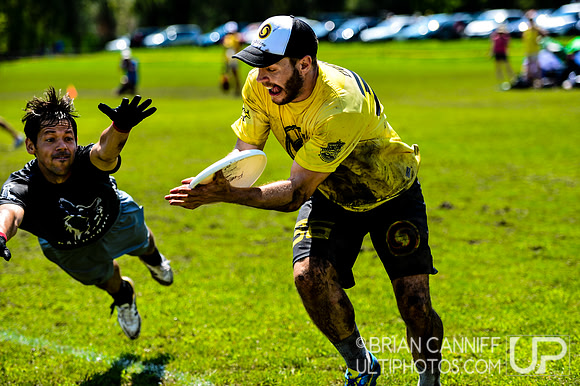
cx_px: 290
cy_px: 193
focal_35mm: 112
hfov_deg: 18.3
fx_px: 1803
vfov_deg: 12.2
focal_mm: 112
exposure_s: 1/1600
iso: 200
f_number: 2.8
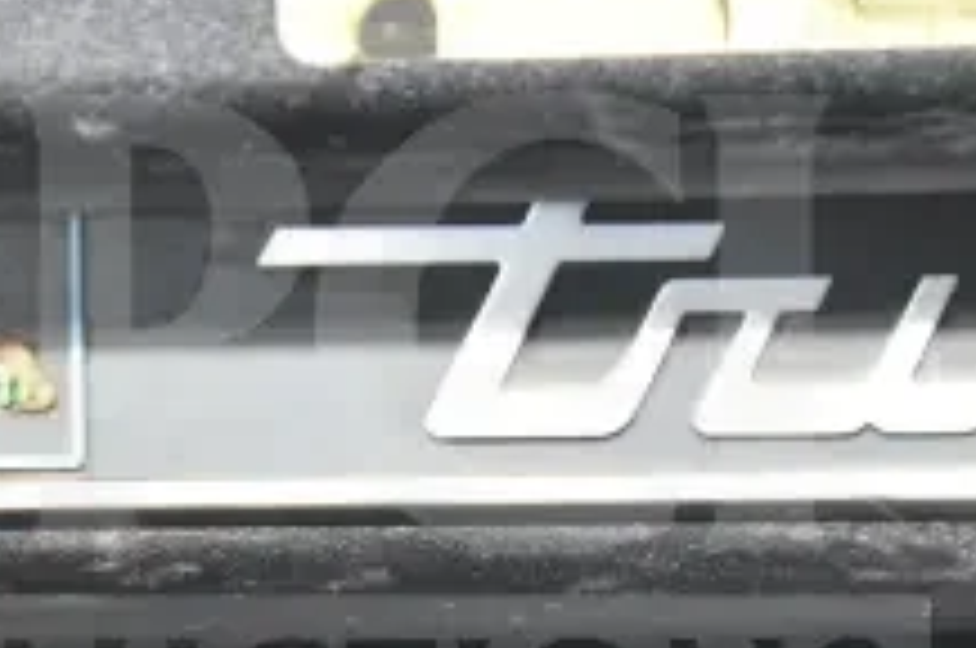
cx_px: 423
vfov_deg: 5.9
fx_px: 6291
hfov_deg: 8.9
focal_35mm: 232
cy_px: 452
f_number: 5.6
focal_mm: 55
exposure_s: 1/100
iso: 9000
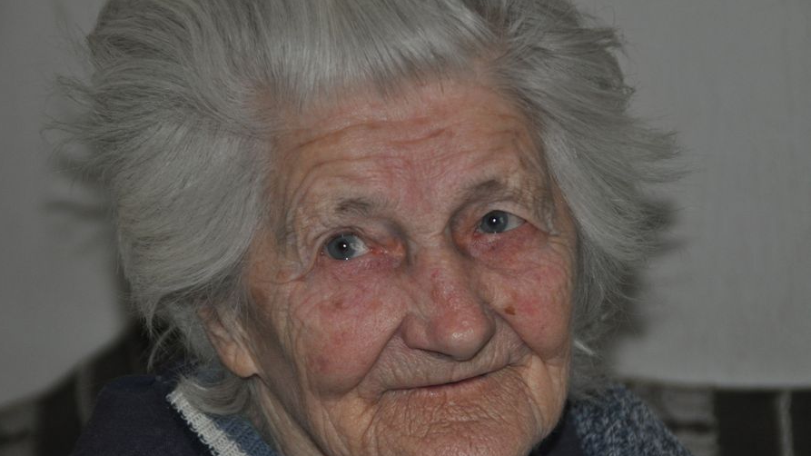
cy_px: 242
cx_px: 403
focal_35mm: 155
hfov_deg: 13.9
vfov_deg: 7.8
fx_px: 3333
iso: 800
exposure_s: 1/60
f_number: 5.6
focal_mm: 98
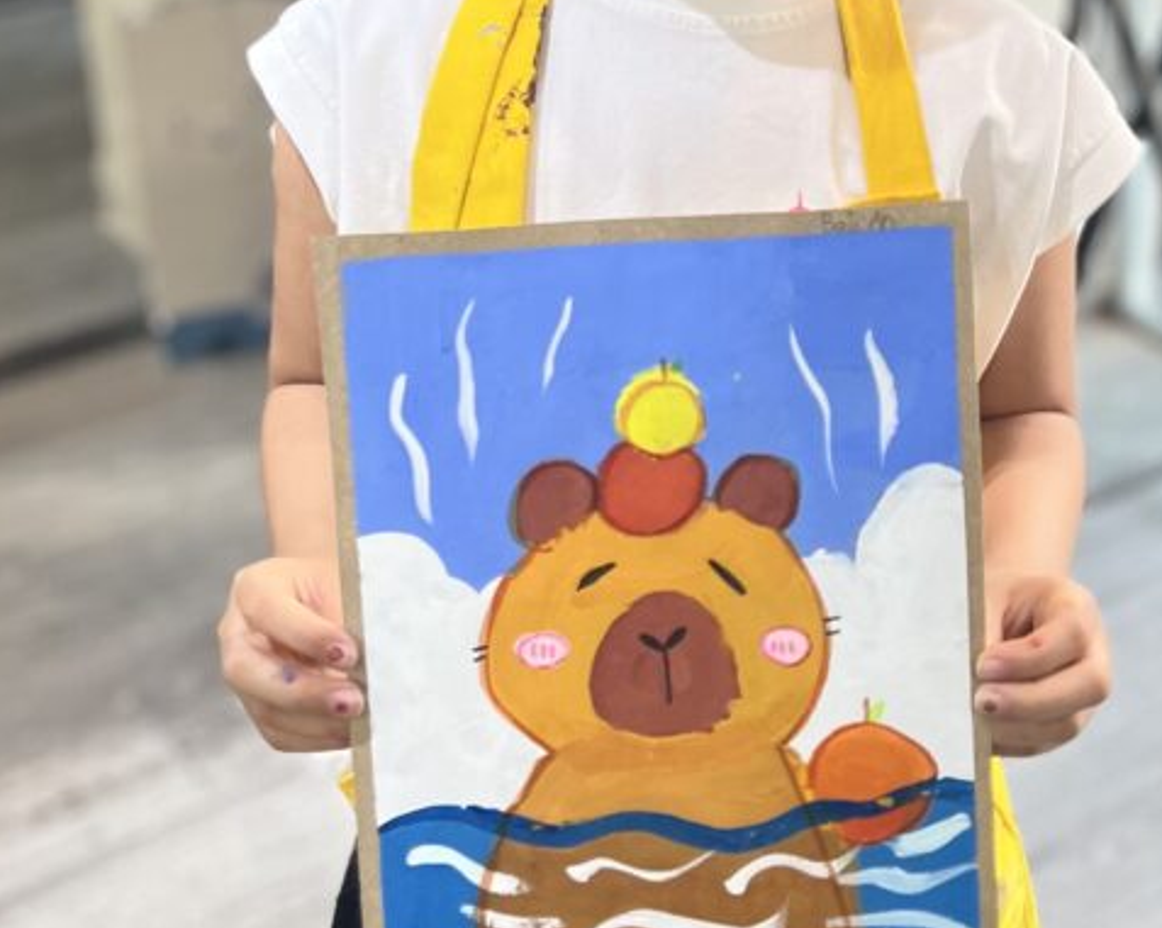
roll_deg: +0.6
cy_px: 38
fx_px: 2440
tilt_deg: -21.7
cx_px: 760
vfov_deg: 20.9
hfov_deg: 26.7
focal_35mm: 71
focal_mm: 5.7
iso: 80
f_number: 1.5
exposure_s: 1/100
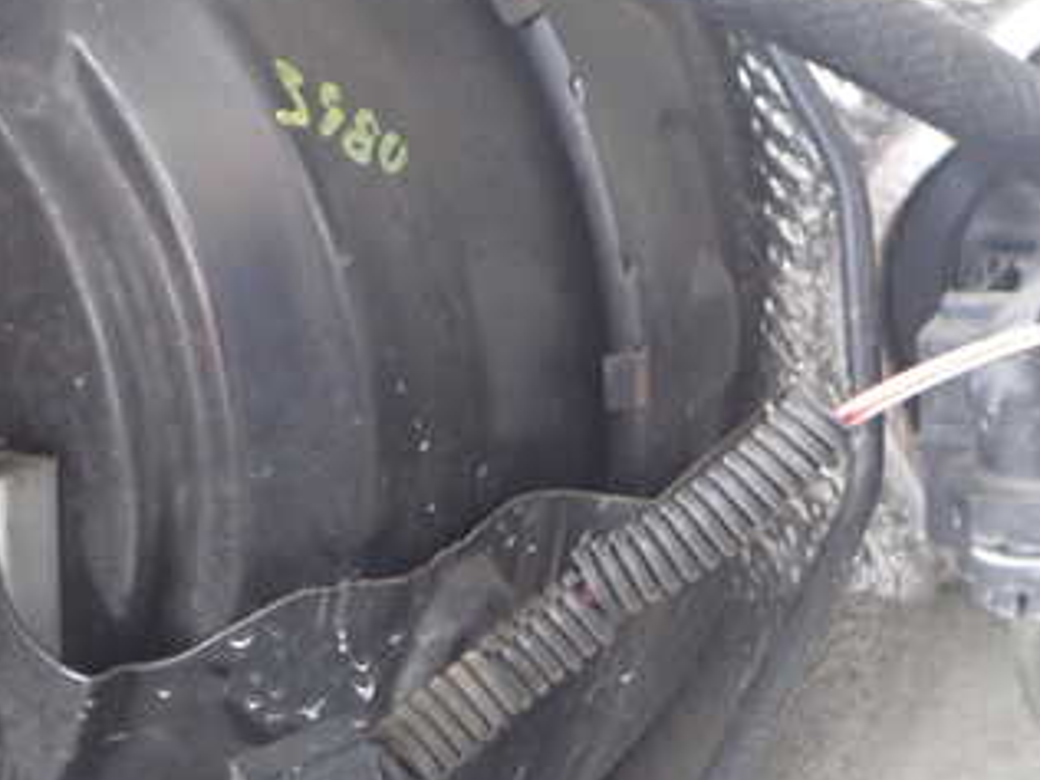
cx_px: 342
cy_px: 296
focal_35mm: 57
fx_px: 1713
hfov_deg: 33.5
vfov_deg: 25.6
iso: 400
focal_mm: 5.4
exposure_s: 1/30
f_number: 2.3
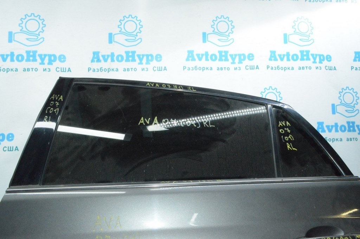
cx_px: 180
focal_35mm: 27
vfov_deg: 47.9
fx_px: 270
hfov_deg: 67.4
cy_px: 120
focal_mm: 18
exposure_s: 1/160
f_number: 16
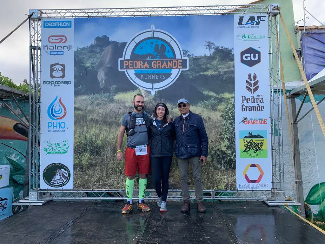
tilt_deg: +6.0
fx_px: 244
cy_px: 122
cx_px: 162
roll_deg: +1.9
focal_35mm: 26
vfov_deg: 53.1
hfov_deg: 67.3
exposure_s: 1/340
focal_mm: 4.25
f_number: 1.8
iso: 25
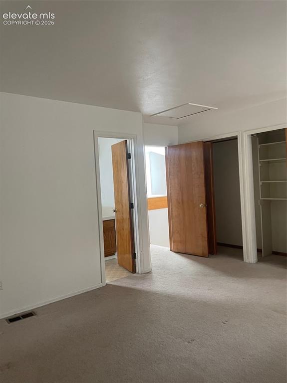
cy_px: 192
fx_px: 288
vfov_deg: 67.3
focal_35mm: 26
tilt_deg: +1.8
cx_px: 144
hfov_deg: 53.0
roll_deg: +4.8
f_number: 1.6
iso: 320
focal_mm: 4.2
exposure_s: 1/60
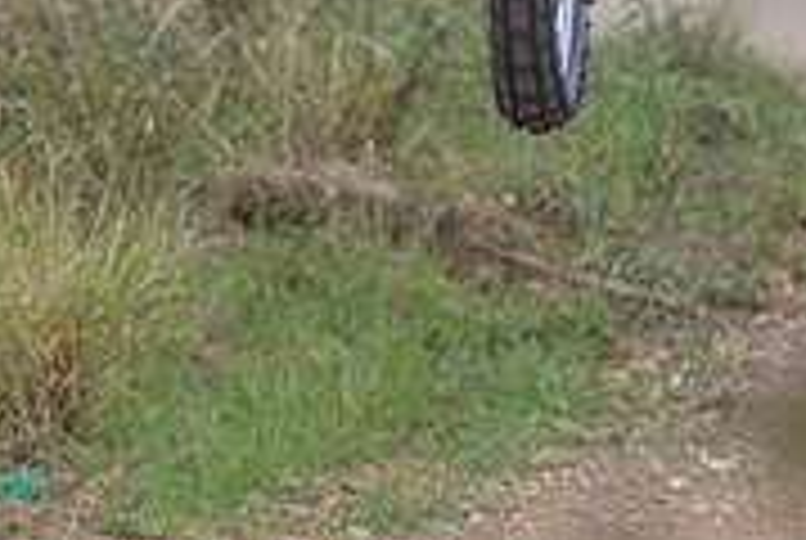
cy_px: -122
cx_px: 254
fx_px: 18950
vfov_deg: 1.6
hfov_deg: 2.4
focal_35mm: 845
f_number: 2.8
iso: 64
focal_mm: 200
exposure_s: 1/400
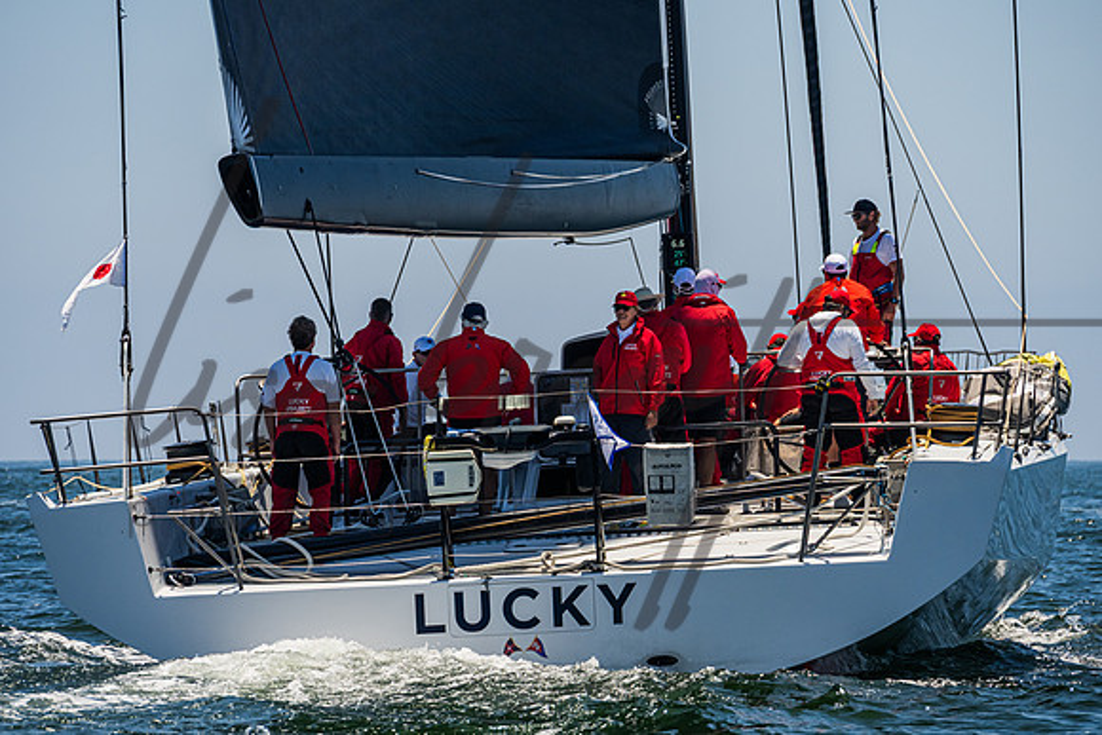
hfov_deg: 6.9
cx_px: 574
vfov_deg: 4.6
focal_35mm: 298
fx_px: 9132
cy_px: 339
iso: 500
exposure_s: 1/2500
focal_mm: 240
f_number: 8
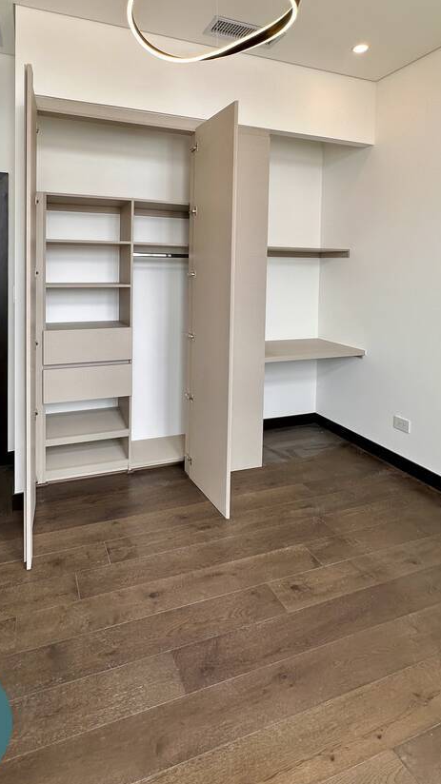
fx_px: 416
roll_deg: -1.4
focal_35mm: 20
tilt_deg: -1.7
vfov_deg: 84.6
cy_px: 284
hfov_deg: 55.5
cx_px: 178
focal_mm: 2.22
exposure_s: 1/109
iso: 40
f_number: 2.2
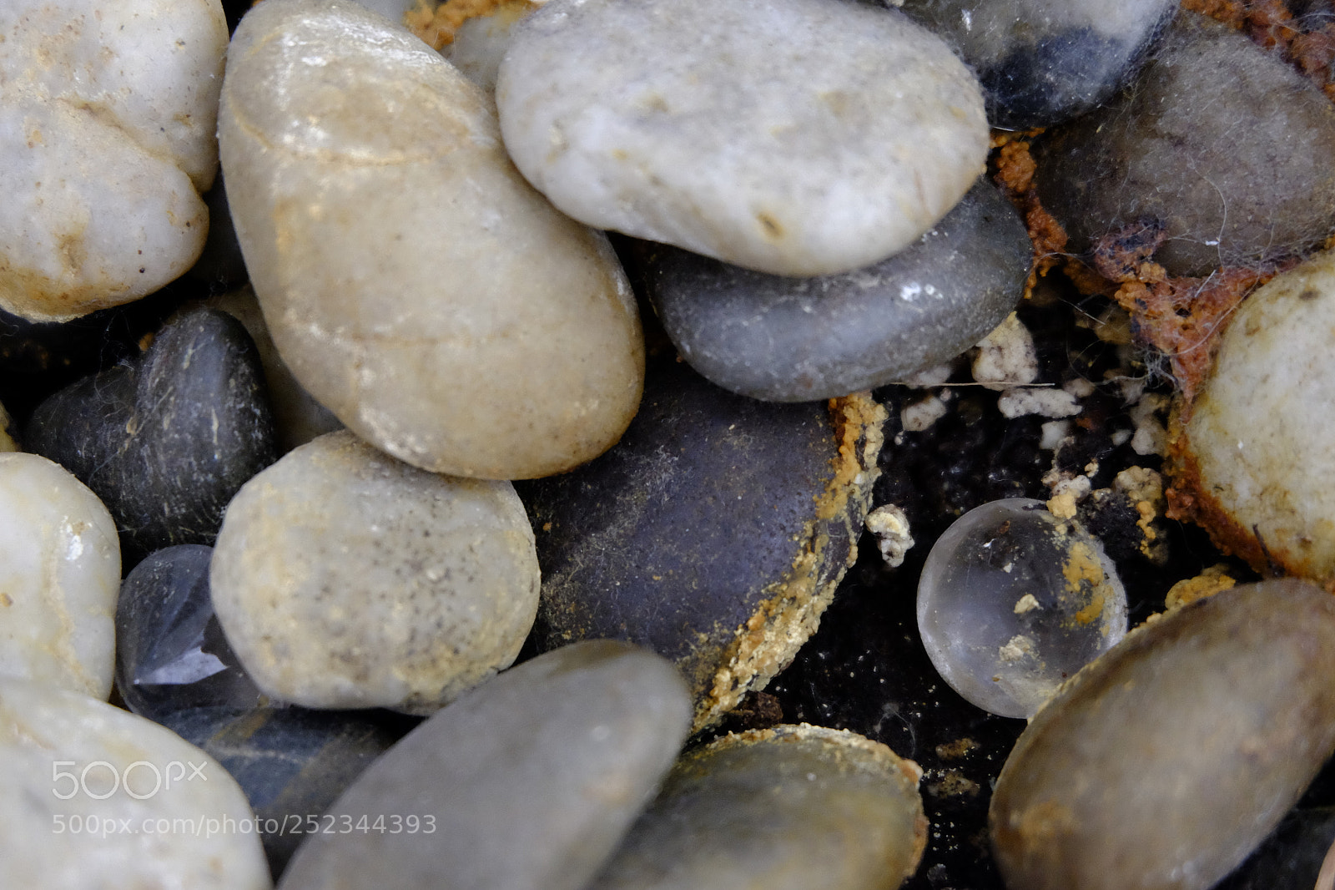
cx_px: 668
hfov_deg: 33.4
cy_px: 445
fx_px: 2224
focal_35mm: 60
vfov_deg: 22.6
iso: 3200
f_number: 5.3
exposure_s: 1/18
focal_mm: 40.2
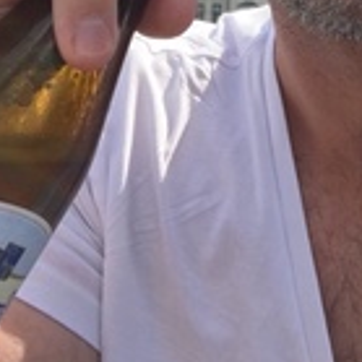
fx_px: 935
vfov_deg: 20.3
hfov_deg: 21.9
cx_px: 234
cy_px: -89
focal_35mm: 79
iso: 32
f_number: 2.2
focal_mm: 2.65
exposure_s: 1/1001
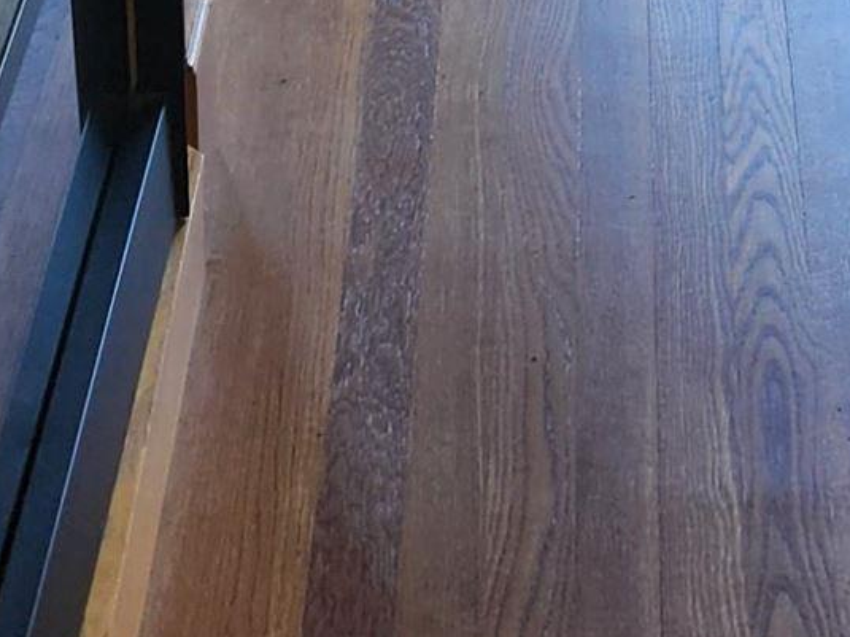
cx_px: 1028
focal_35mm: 132
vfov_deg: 9.9
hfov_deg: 14.5
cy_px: -898
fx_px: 3241
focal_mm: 5.4
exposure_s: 1/180
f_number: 1.8
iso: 64
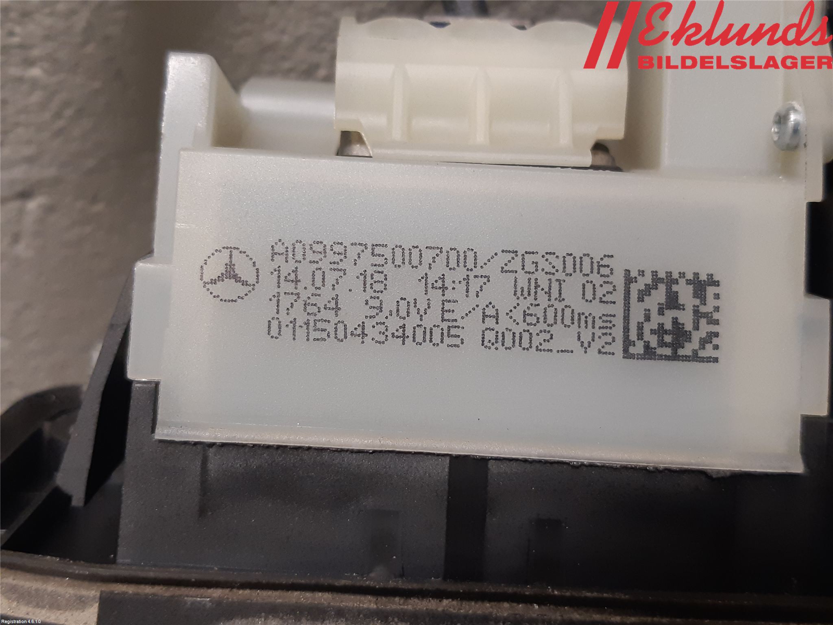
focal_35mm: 26
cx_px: 416
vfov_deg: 53.1
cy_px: 312
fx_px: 626
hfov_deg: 67.3
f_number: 1.7
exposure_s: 1/50
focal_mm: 3.93
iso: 160
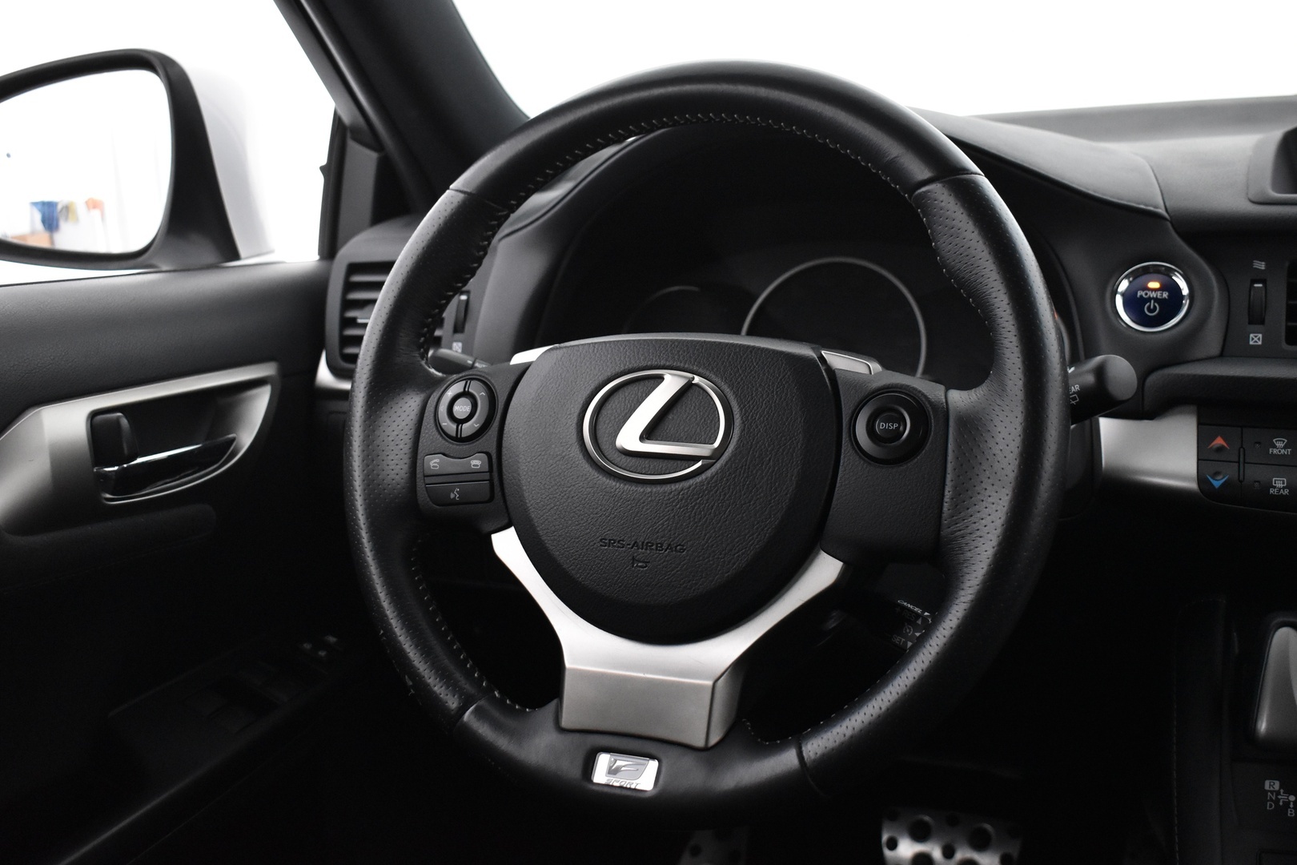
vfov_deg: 31.9
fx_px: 1513
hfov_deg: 46.4
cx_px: 648
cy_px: 432
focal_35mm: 42
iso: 3200
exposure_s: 1/40
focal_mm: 28
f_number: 4.2
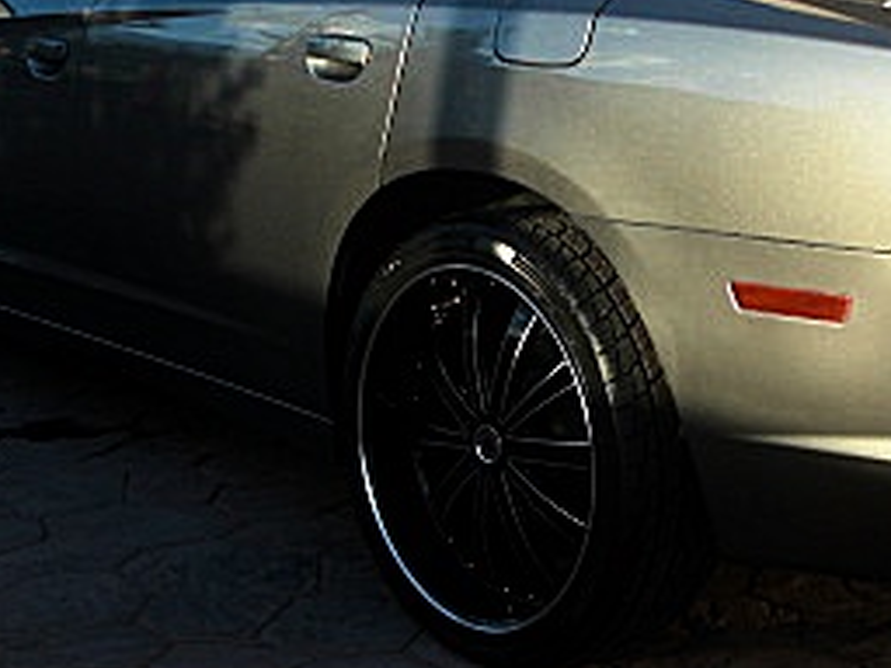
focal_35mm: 90
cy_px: 324
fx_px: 2317
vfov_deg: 16.4
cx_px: 595
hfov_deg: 21.7
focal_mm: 6.3
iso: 50
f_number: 2.8
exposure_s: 1/200
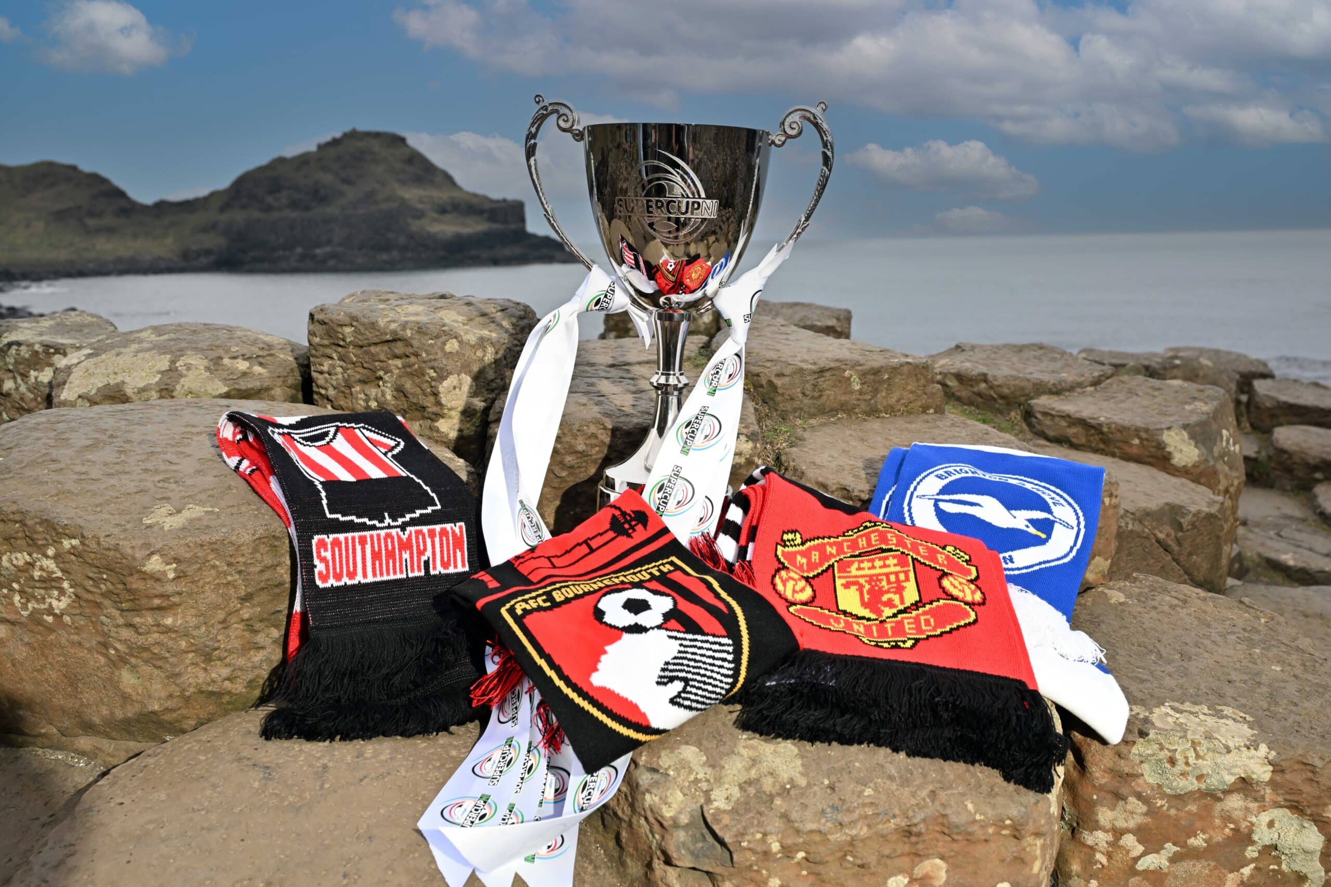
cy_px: 444
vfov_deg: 40.0
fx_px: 1220
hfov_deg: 57.2
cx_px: 666
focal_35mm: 33
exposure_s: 1/200
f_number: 8
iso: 400
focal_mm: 33
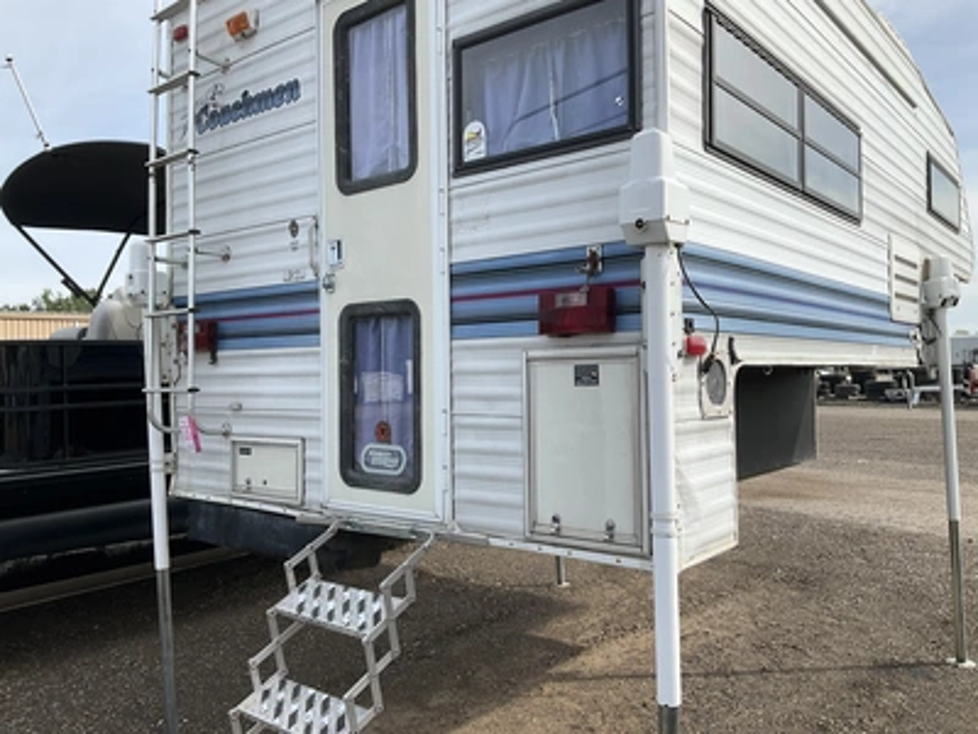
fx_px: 819
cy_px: 367
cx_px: 489
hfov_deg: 61.7
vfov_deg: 48.2
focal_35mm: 29
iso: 25
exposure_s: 1/1279
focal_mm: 3
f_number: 1.8
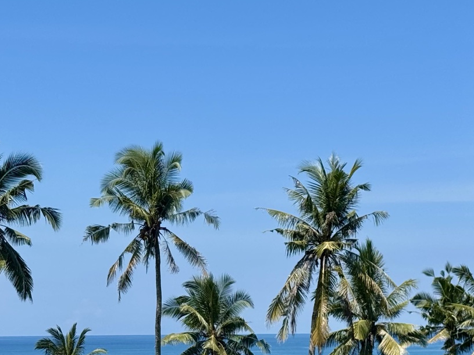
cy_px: 242
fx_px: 1451
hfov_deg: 18.5
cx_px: 230
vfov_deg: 13.9
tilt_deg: +1.8
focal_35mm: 106
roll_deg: +0.8
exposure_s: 1/6410
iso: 64
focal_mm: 6.76
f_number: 1.78
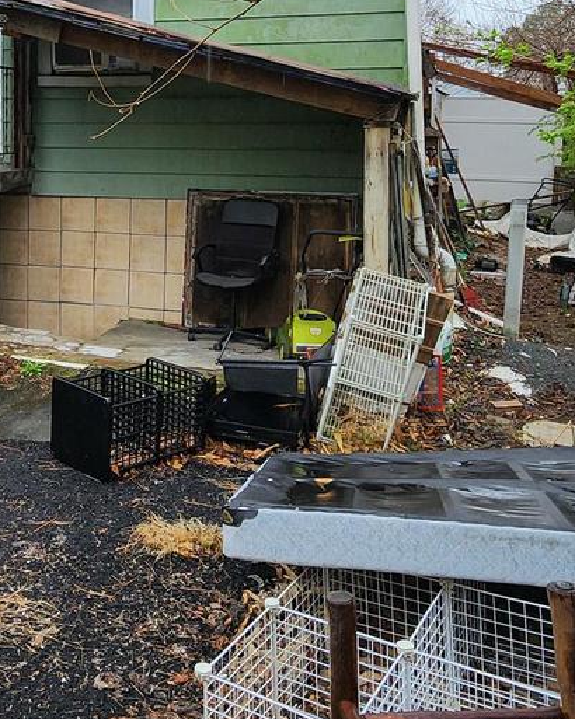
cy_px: 202
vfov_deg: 46.6
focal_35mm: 38
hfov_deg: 37.6
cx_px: 108
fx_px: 809
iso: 50
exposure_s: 1/229
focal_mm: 2.2
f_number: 2.2
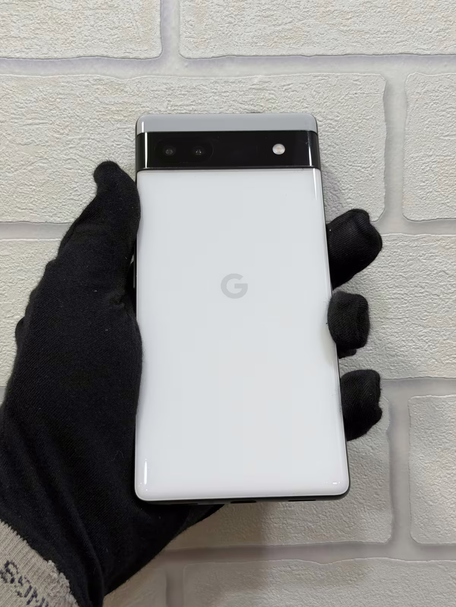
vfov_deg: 39.7
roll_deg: +0.9
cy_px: 304
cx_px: 228
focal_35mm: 48
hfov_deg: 30.3
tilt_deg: +1.8
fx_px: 843
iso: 50
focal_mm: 6.76
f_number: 1.78
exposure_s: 1/100
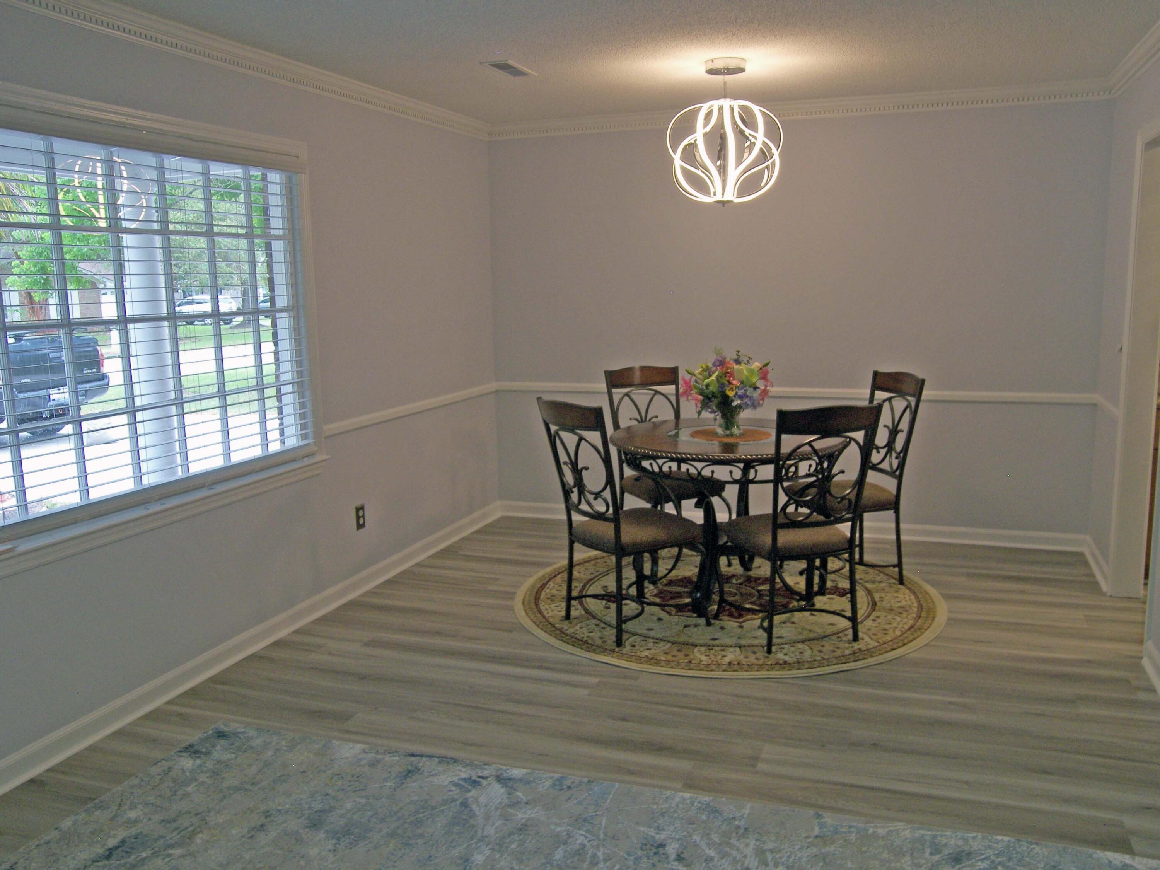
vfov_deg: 46.8
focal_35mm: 30
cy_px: 435
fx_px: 1005
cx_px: 580
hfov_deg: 60.0
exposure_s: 1/30
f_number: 3.2
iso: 100
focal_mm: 6.3
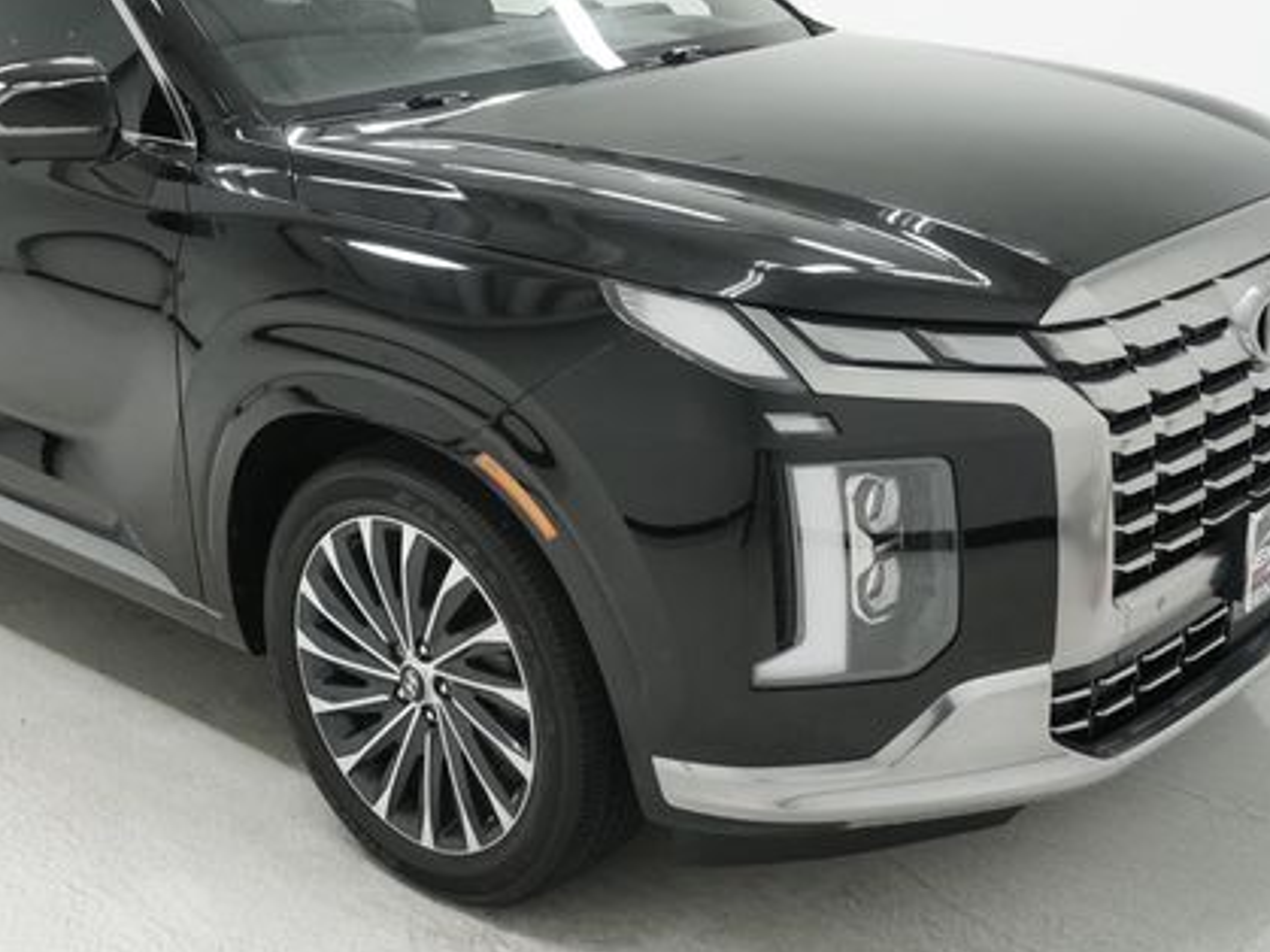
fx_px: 1834
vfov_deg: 28.9
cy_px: 323
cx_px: 482
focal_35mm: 50
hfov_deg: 38.0
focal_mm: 23
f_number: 5.6
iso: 1250
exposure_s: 1/200
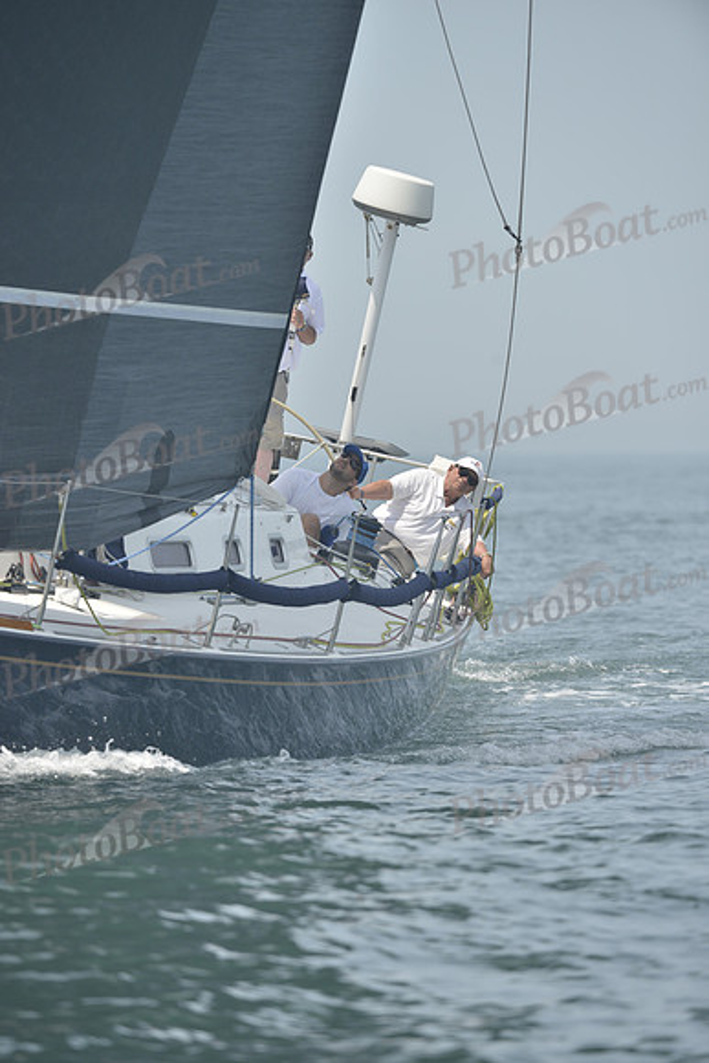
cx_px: 354
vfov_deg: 8.6
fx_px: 7085
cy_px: 532
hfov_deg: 5.7
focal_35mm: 240
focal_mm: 240
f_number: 6.3
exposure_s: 1/1000
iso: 280
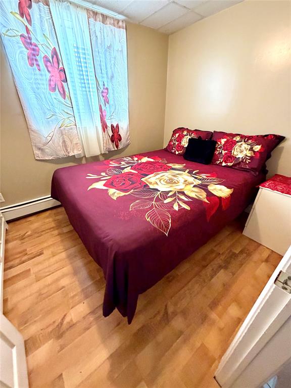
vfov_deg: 102.1
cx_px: 146
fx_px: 157
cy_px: 194
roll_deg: +4.1
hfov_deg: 85.7
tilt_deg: -27.9
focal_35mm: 14
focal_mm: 2.22
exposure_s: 1/60
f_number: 2.2
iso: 400
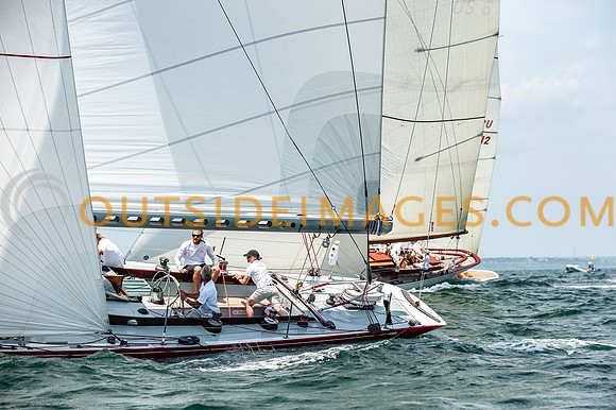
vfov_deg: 11.4
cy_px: 211
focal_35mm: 120
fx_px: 2052
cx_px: 325
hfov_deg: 17.1
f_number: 5
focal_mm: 112
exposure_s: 1/3200
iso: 320
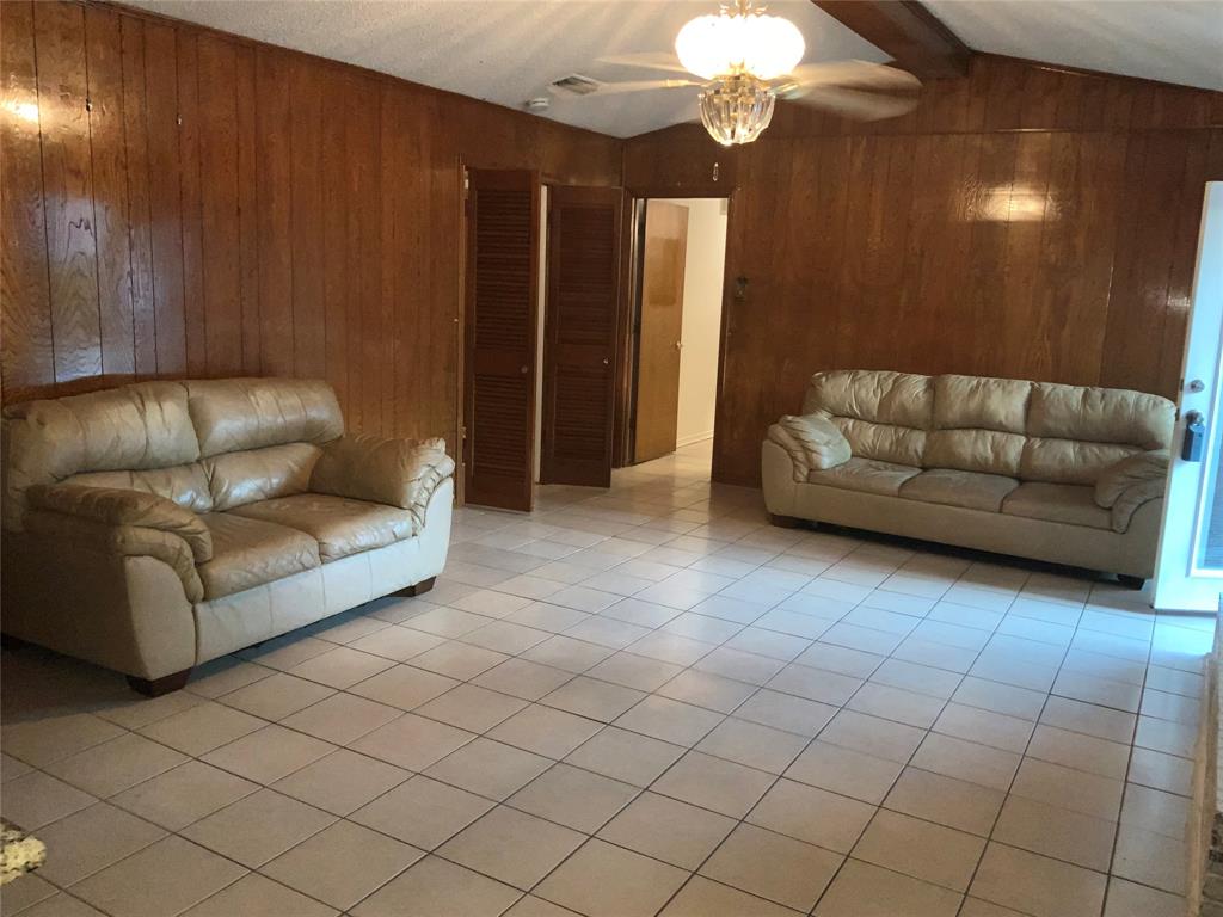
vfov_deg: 48.2
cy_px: 458
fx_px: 1025
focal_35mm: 29
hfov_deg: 61.7
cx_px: 612
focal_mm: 3
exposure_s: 1/45
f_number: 1.8
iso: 100
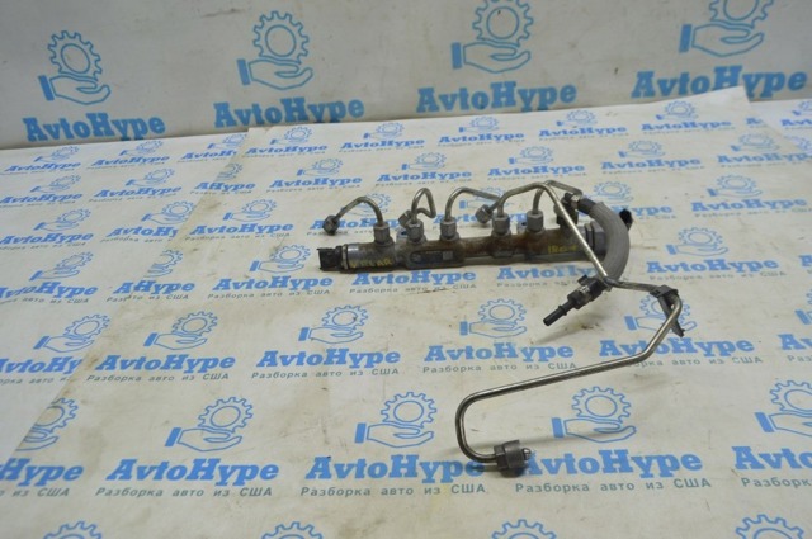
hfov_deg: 67.4
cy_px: 270
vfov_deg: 47.8
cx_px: 406
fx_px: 608
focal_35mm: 27
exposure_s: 1/40
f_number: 5.6
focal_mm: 18
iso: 400
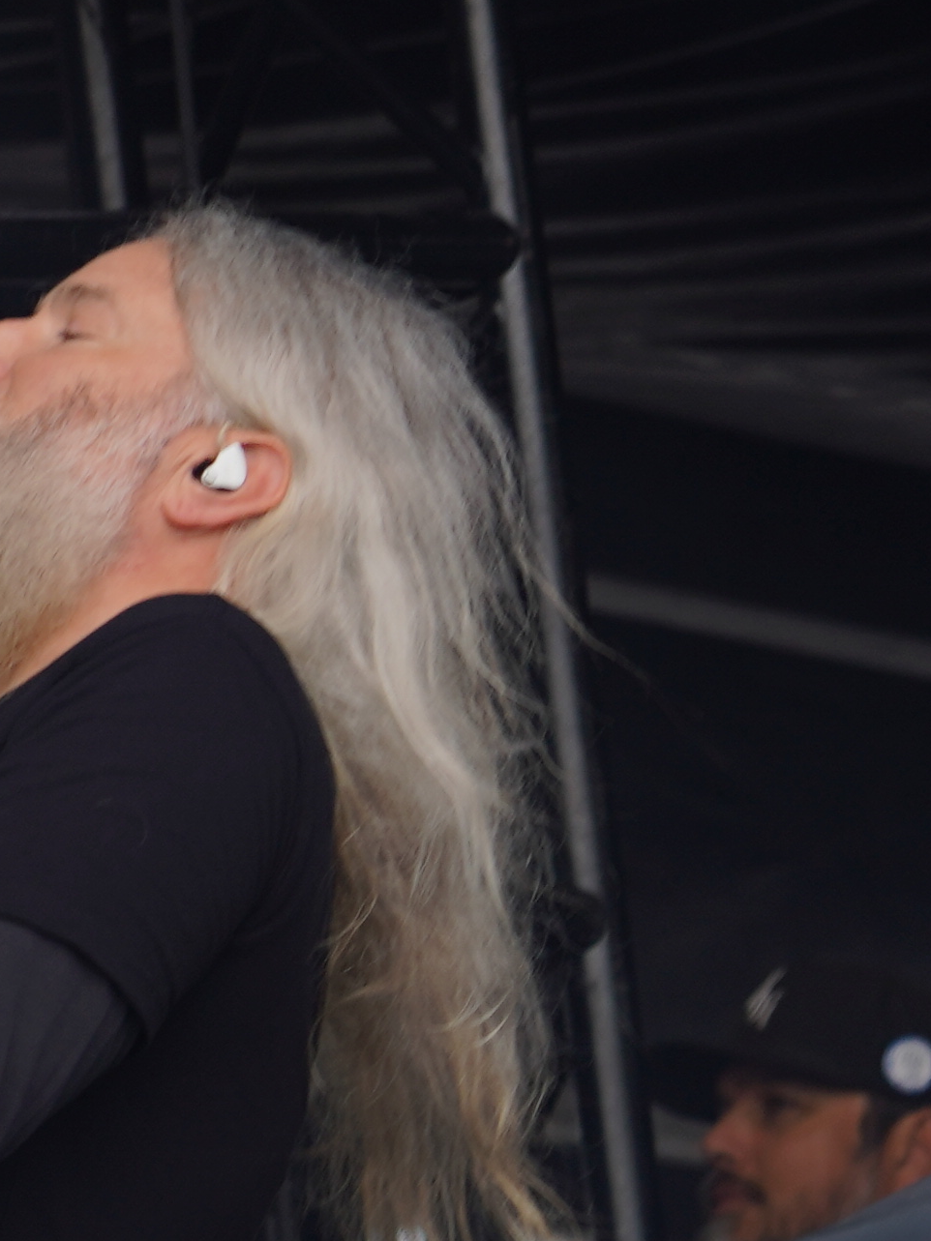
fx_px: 16929
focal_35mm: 472
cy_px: 515
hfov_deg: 3.1
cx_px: -150
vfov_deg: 4.2
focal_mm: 105
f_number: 4.5
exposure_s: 1/160
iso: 100
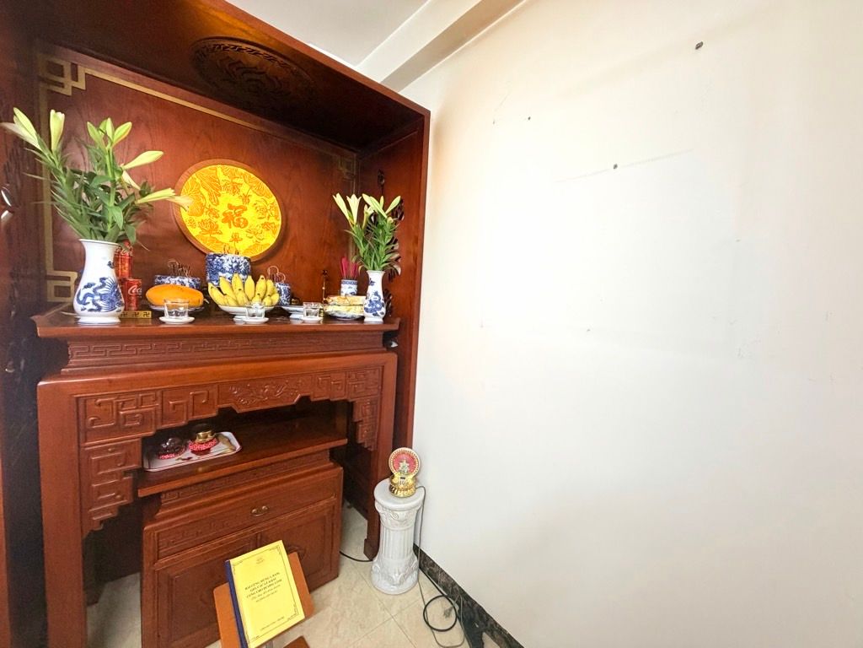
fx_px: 349
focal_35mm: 14
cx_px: 432
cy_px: 324
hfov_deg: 102.1
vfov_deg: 85.7
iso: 200
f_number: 2.2
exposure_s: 1/50
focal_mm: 2.22
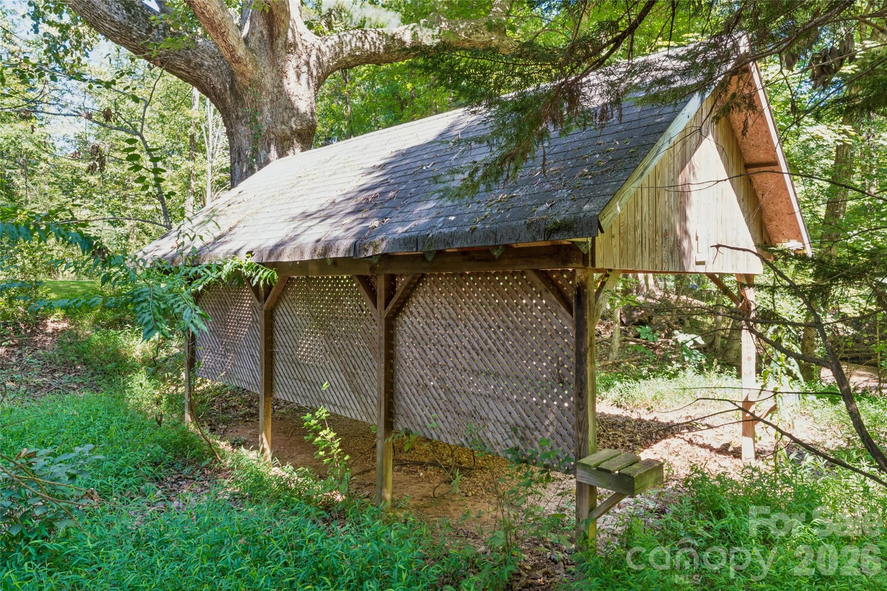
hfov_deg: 73.7
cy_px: 296
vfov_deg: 53.1
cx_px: 444
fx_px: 591
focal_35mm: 24
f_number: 22
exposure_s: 1.3
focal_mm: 24
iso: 100
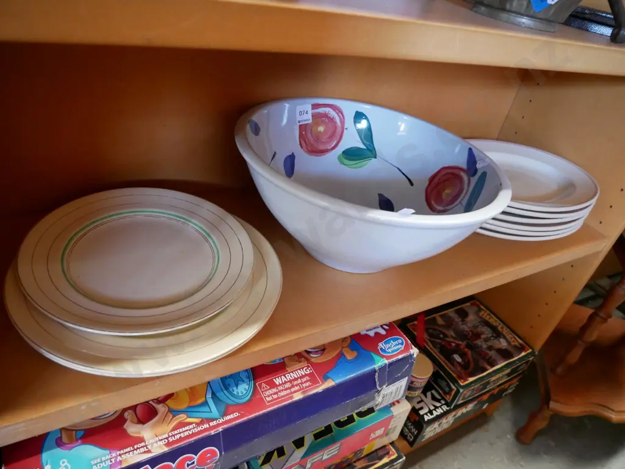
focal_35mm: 24
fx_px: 433
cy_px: 234
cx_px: 312
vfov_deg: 56.8
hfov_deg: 71.6
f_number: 4
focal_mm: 12
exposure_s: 1/50
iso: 3200
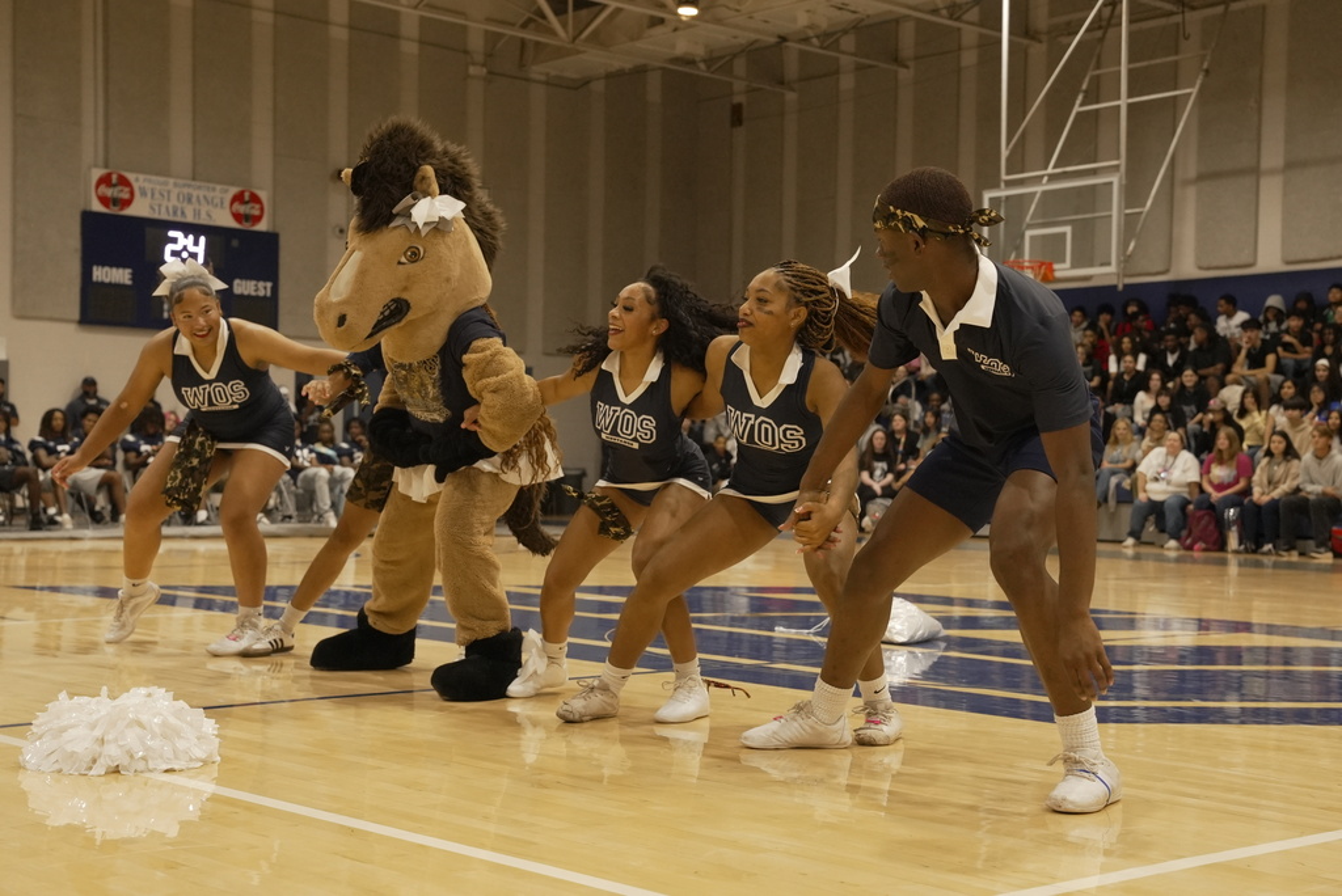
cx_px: 671
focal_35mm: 52
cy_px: 448
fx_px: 1943
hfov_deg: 38.1
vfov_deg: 26.0
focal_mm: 52.1
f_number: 5
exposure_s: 1/1000
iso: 6400
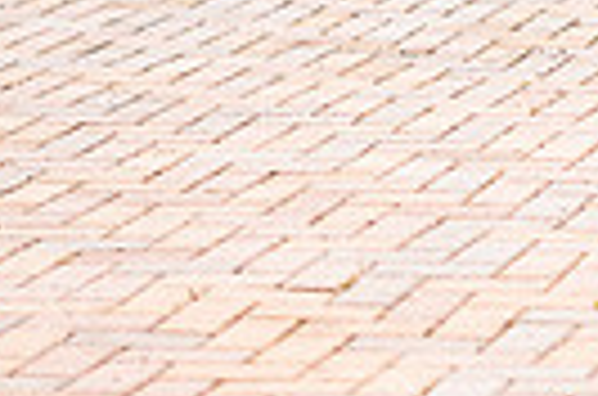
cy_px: -228
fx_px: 4723
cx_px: 925
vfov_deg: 4.8
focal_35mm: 285
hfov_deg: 7.1
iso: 64
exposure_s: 1/3200
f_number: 1.8
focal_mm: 50
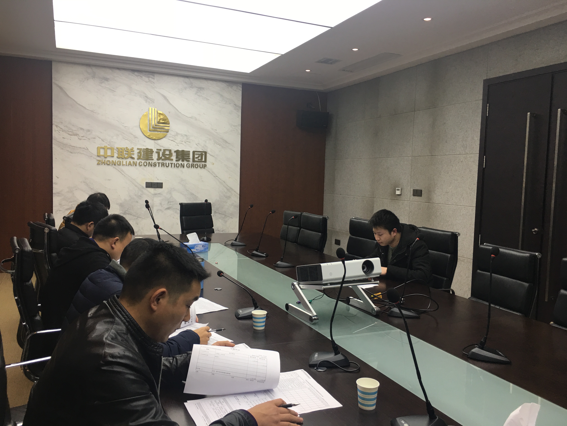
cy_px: 213
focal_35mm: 29
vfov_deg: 48.2
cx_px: 284
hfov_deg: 61.7
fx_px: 475
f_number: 2.2
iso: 25
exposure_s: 1/33
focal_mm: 4.15
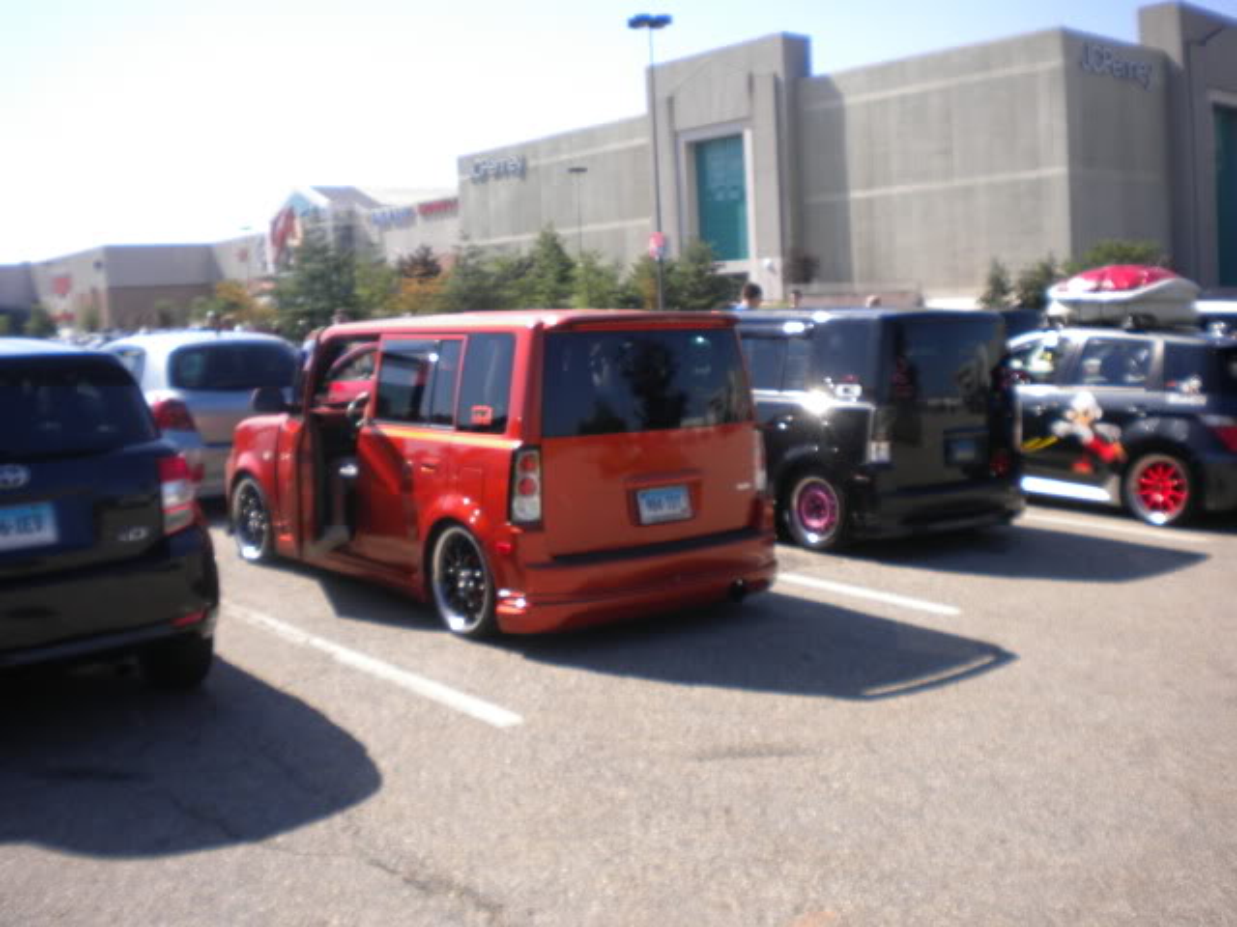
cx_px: 618
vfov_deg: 40.7
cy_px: 464
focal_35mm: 35
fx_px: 1251
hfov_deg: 52.6
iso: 80
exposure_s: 1/362
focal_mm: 6.3
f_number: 4.6
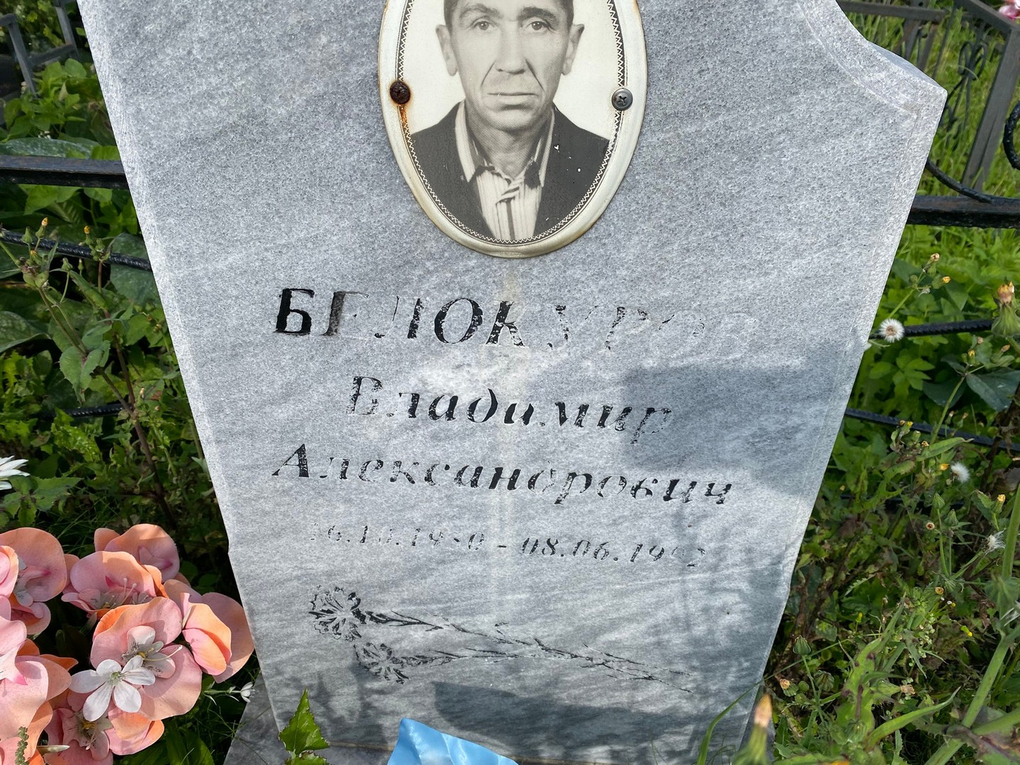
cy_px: 382
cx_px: 510
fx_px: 766
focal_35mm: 26
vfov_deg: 53.1
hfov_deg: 67.3
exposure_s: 1/2028
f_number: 1.8
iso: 32
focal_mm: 4.25
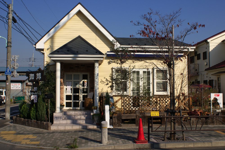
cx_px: 112
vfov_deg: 34.2
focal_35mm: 39
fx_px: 244
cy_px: 75
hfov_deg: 49.6
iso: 100
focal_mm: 26
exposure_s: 1/320
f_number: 9
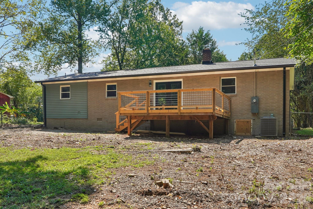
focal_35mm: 30
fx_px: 261
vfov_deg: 43.6
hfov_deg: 61.9
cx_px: 156
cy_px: 104
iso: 100
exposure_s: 1/45
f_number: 8
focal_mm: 20
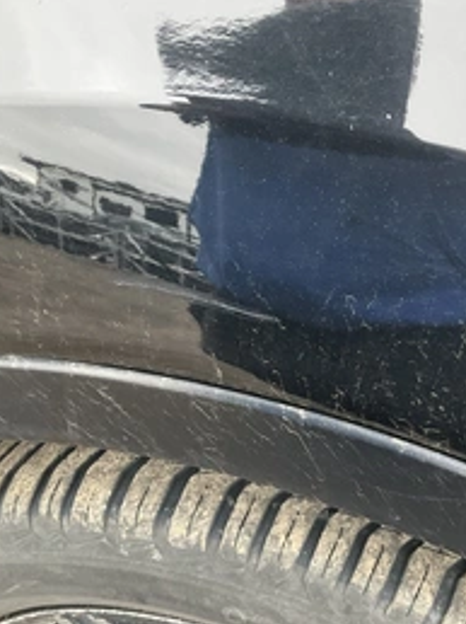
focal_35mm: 45
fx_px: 809
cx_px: 254
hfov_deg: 32.1
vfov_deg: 42.0
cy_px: 356
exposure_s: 1/121
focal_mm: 3
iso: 64
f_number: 1.8
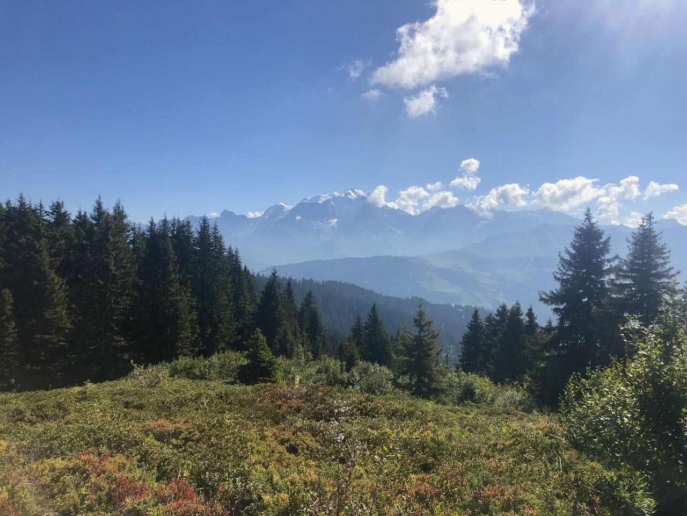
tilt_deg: -1.5
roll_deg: +0.8
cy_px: 258
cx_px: 344
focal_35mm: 28
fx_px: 556
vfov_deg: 49.7
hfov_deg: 63.4
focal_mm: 3.99
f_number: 1.8
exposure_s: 1/4049
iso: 25
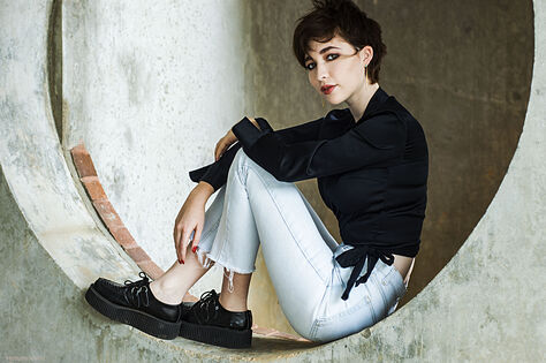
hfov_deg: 27.0
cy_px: 182
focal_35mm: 75
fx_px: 1136
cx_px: 273
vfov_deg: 18.1
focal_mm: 50
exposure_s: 1/100
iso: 200
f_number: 3.5
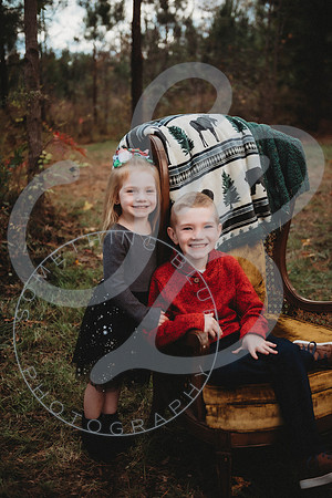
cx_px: 166
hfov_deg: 29.9
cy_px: 249
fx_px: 622
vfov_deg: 43.6
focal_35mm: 45
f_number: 2.8
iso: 100
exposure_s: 1/640
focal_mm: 45
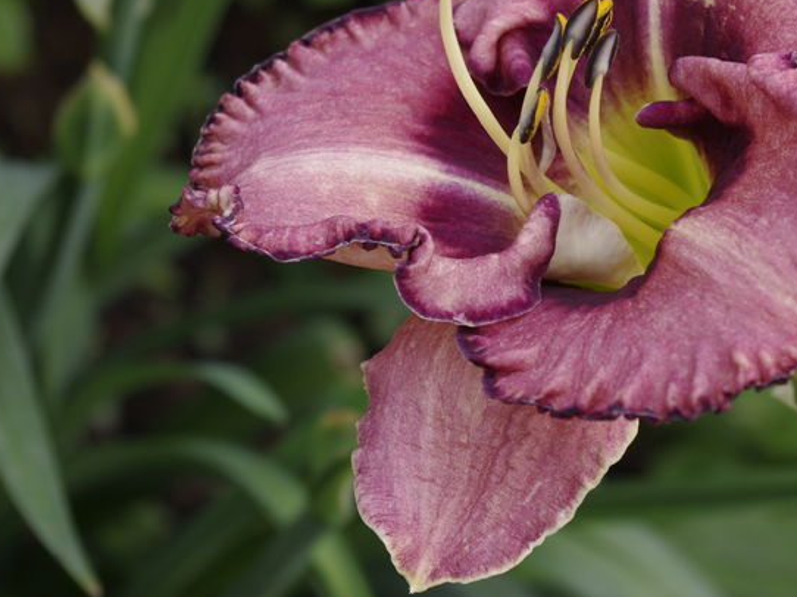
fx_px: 2647
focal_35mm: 115
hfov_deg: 17.1
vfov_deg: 12.9
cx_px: 503
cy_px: 212
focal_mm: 47.5
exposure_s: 1/200
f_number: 7.1
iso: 200
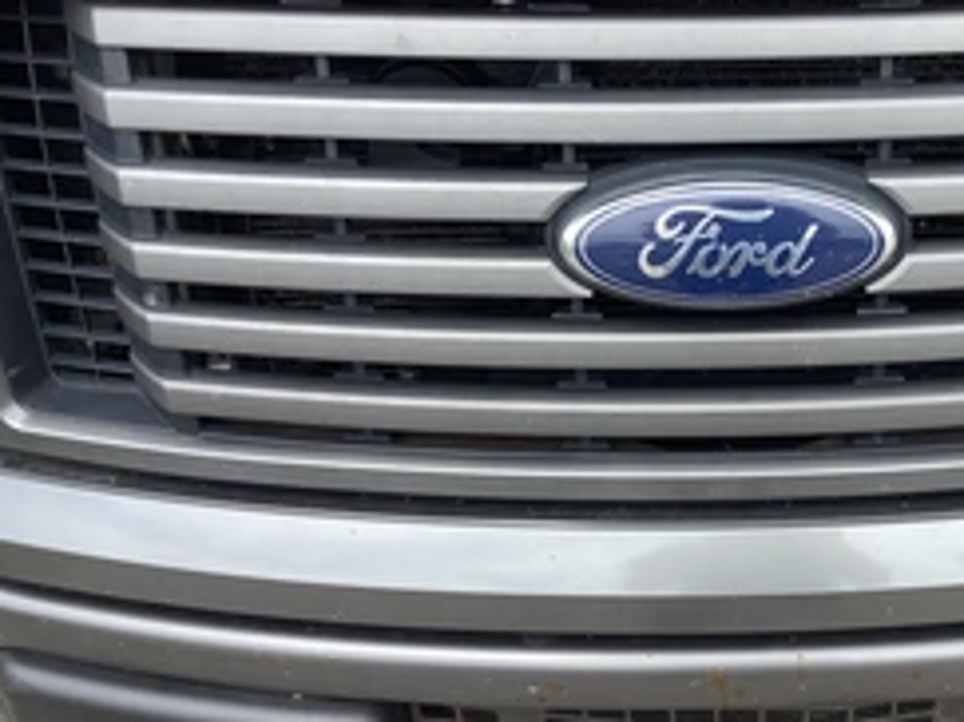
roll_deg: -0.7
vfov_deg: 28.5
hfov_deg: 36.3
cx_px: 762
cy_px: 337
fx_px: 1420
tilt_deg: -30.5
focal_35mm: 51
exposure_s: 1/411
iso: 25
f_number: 2.4
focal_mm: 3.3
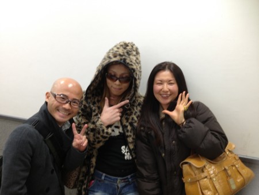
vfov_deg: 40.7
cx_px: 130
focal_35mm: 35
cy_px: 98
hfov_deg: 52.6
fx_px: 262
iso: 64
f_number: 2.4
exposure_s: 1/20
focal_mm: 4.28
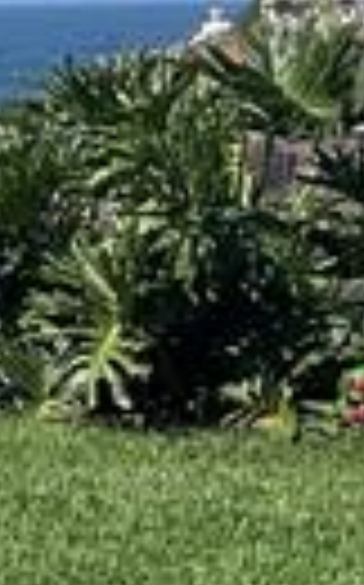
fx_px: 3850
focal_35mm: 242
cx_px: -1465
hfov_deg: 4.6
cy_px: 500
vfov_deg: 8.7
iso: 25
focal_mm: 3
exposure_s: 1/1984
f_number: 1.8
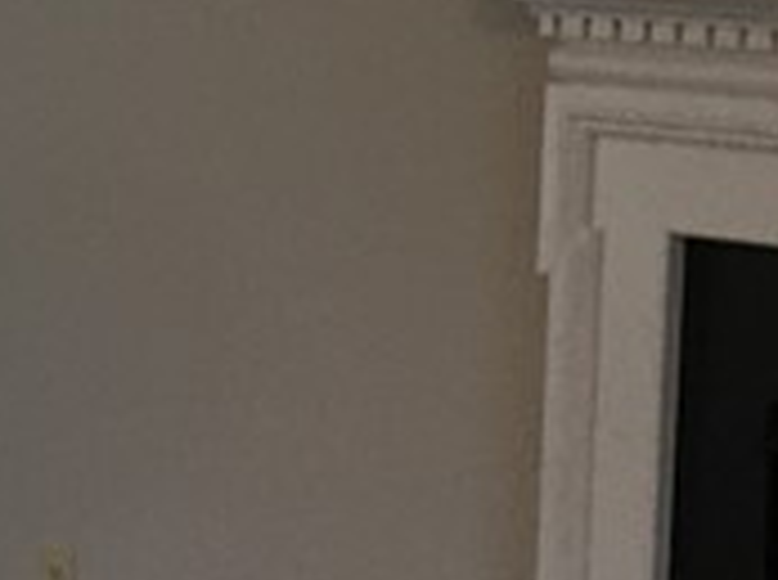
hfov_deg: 10.8
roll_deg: +0.6
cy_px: 472
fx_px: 3858
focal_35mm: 172
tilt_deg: -9.8
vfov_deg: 8.6
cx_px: -603
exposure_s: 1/30
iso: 40
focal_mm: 4.15
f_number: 2.2
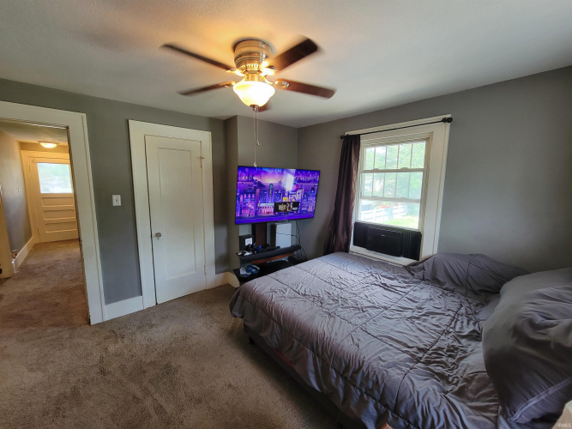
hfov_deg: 106.2
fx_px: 215
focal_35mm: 13
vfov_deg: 89.9
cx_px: 286
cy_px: 214
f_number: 2.2
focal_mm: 2.2
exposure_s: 1/60
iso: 200
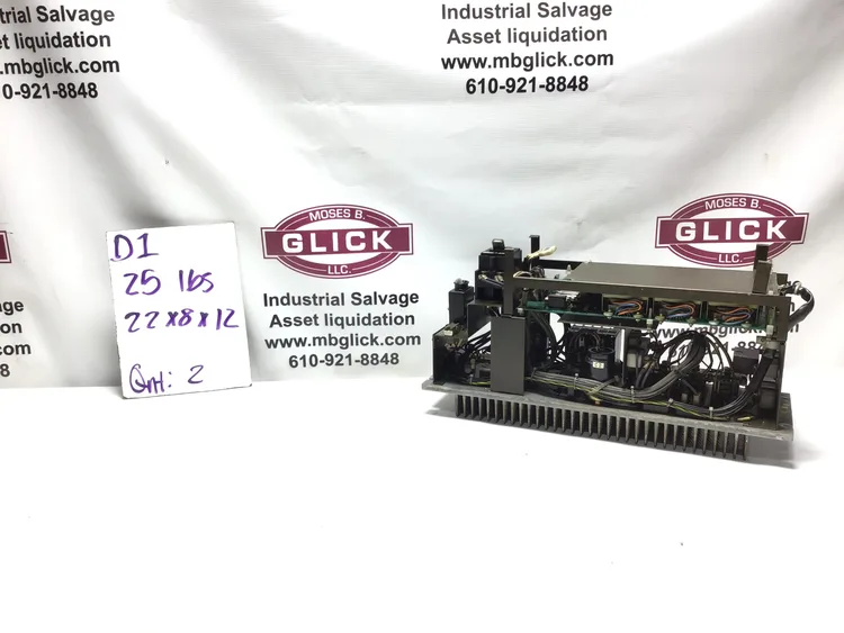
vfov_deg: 45.5
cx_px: 422
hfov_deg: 58.3
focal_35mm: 31
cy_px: 316
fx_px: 756
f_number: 2.4
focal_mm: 3.3
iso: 32
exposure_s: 1/60
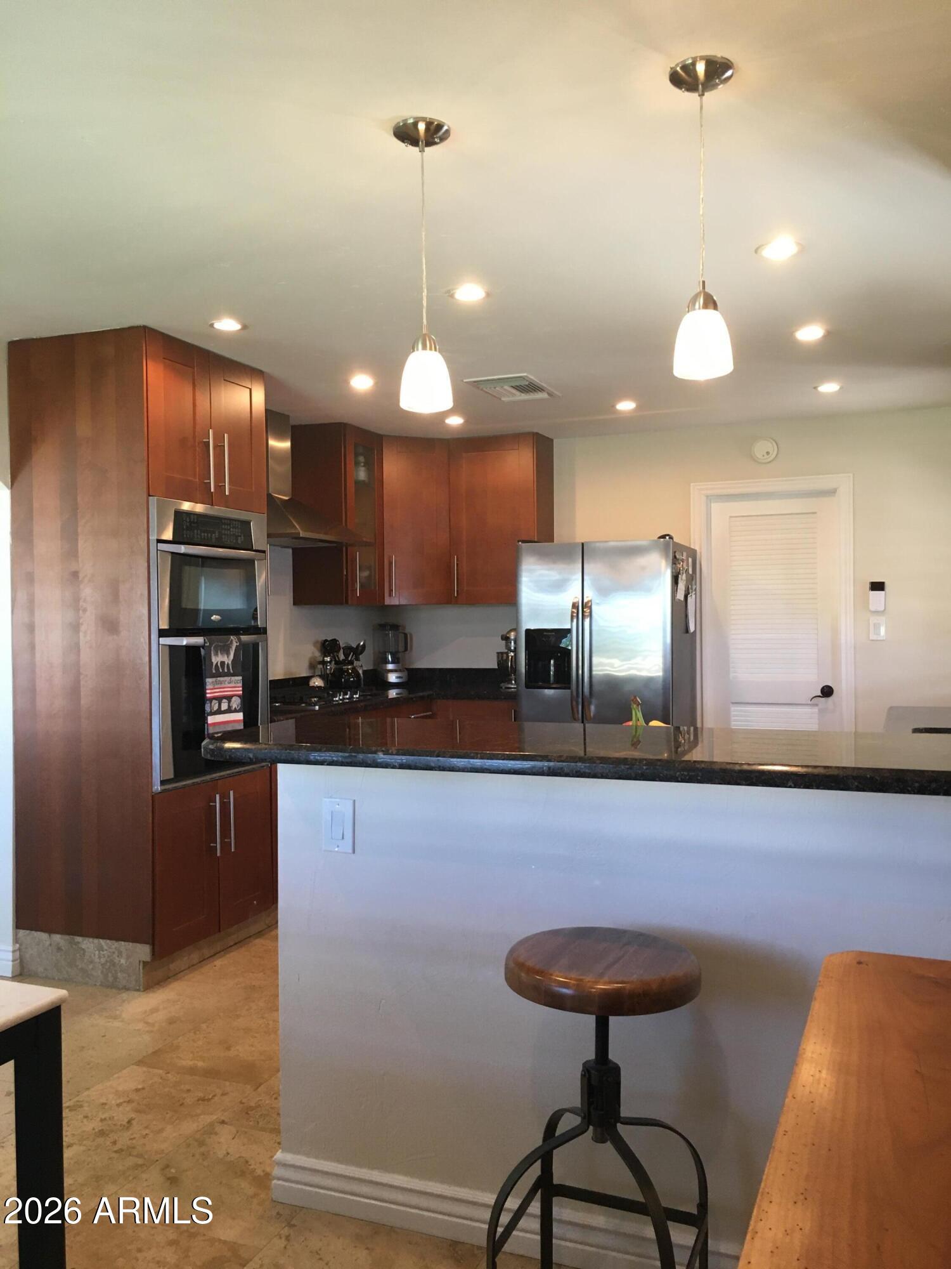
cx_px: 476
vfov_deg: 61.7
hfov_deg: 48.2
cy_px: 634
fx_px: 1062
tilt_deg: -1.3
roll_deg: +0.8
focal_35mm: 29
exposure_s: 1/30
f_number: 2.2
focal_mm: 4.15
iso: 100
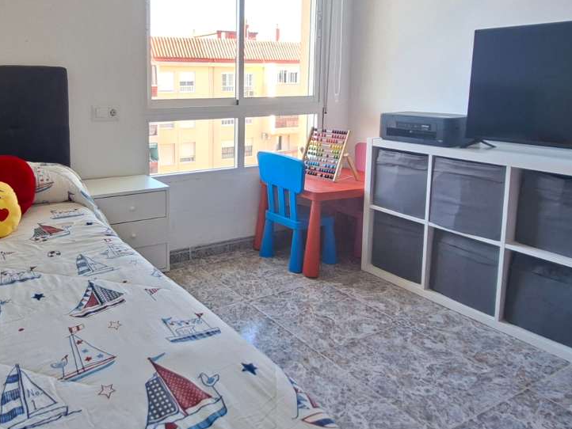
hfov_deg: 62.8
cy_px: 139
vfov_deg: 50.4
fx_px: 446
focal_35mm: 27
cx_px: 169
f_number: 2.2
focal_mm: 1.74
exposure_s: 1/60
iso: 50
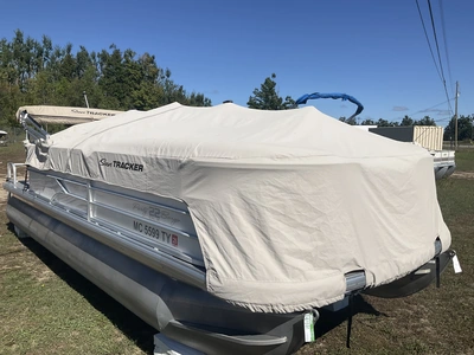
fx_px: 397
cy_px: 178
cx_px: 237
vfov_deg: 48.2
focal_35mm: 29
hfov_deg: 61.7
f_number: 1.8
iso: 25
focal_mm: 3
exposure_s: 1/4405
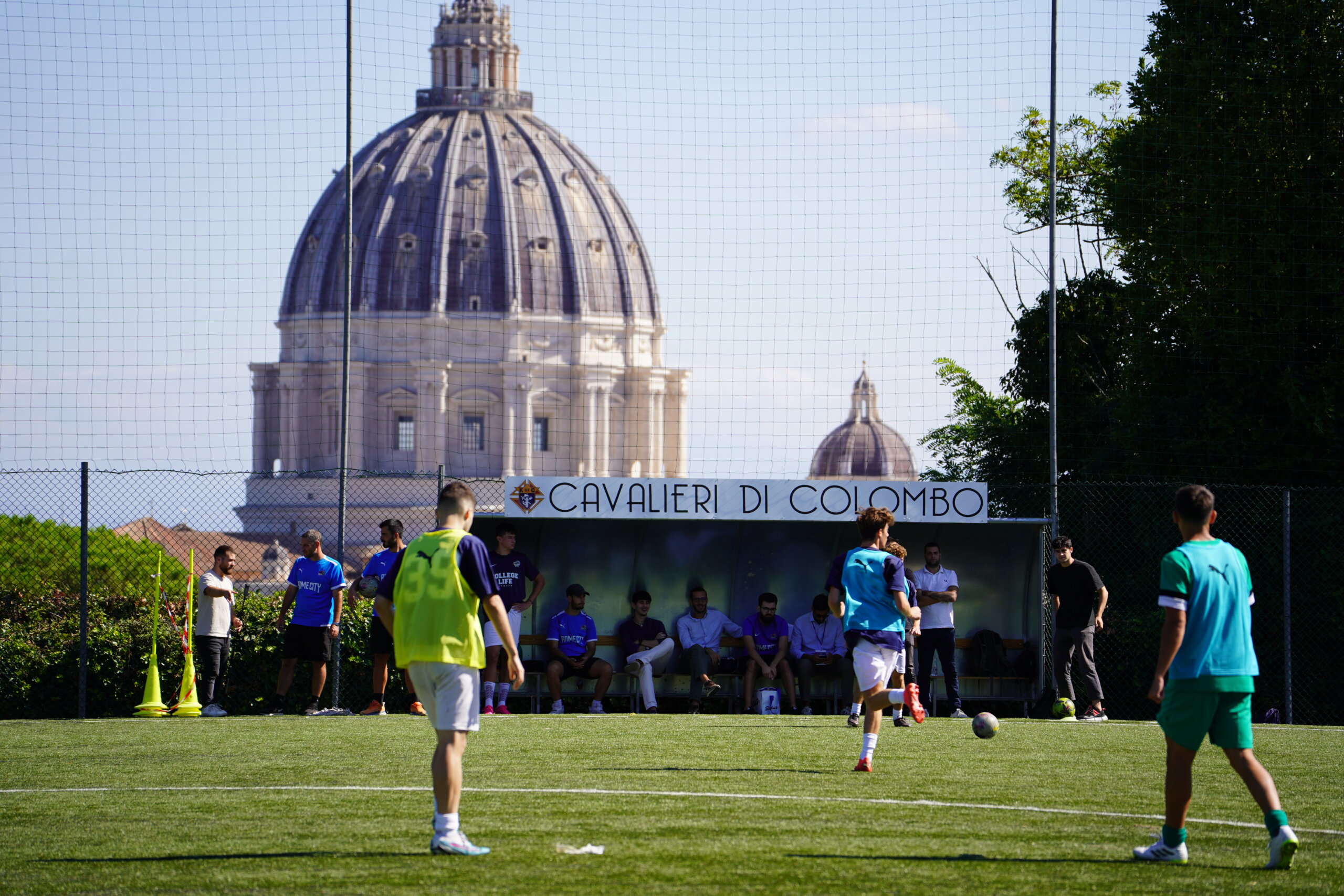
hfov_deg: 12.1
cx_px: 672
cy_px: 448
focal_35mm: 170
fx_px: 6347
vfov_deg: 8.1
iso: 100
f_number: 5.6
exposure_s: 1/400
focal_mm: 170
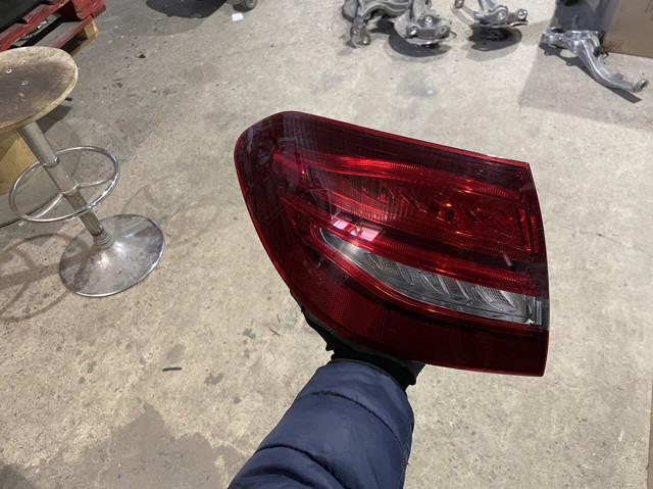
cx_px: 326
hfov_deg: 67.3
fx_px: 490
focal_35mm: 26
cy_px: 244
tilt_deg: -50.5
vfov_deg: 53.0
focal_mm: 4.2
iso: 250
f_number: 1.6
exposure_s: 1/50
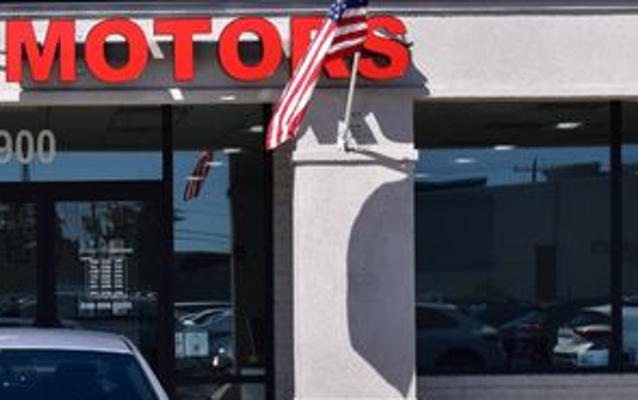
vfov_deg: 12.3
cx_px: 19
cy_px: 348
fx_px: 1845
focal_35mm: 106
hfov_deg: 19.1
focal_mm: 32
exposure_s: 1/500
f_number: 11
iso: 280
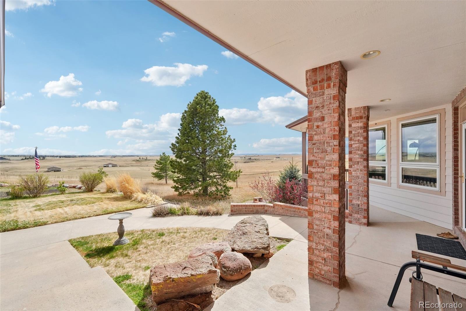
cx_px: 233
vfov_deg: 77.3
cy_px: 156
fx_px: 194
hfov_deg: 100.4
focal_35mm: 15
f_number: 8
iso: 800
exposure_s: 1/1000
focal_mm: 10
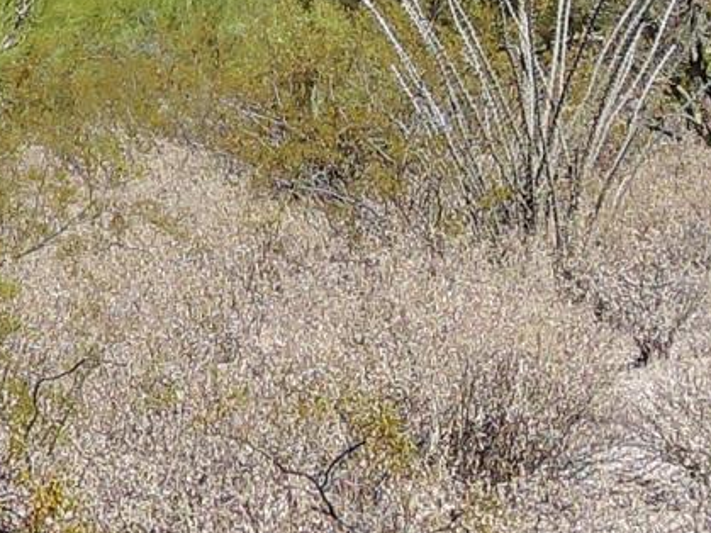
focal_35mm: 222
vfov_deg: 6.6
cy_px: -192
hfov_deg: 8.9
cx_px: 294
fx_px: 4558
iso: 80
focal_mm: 6.6
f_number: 3.2
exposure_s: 1/160
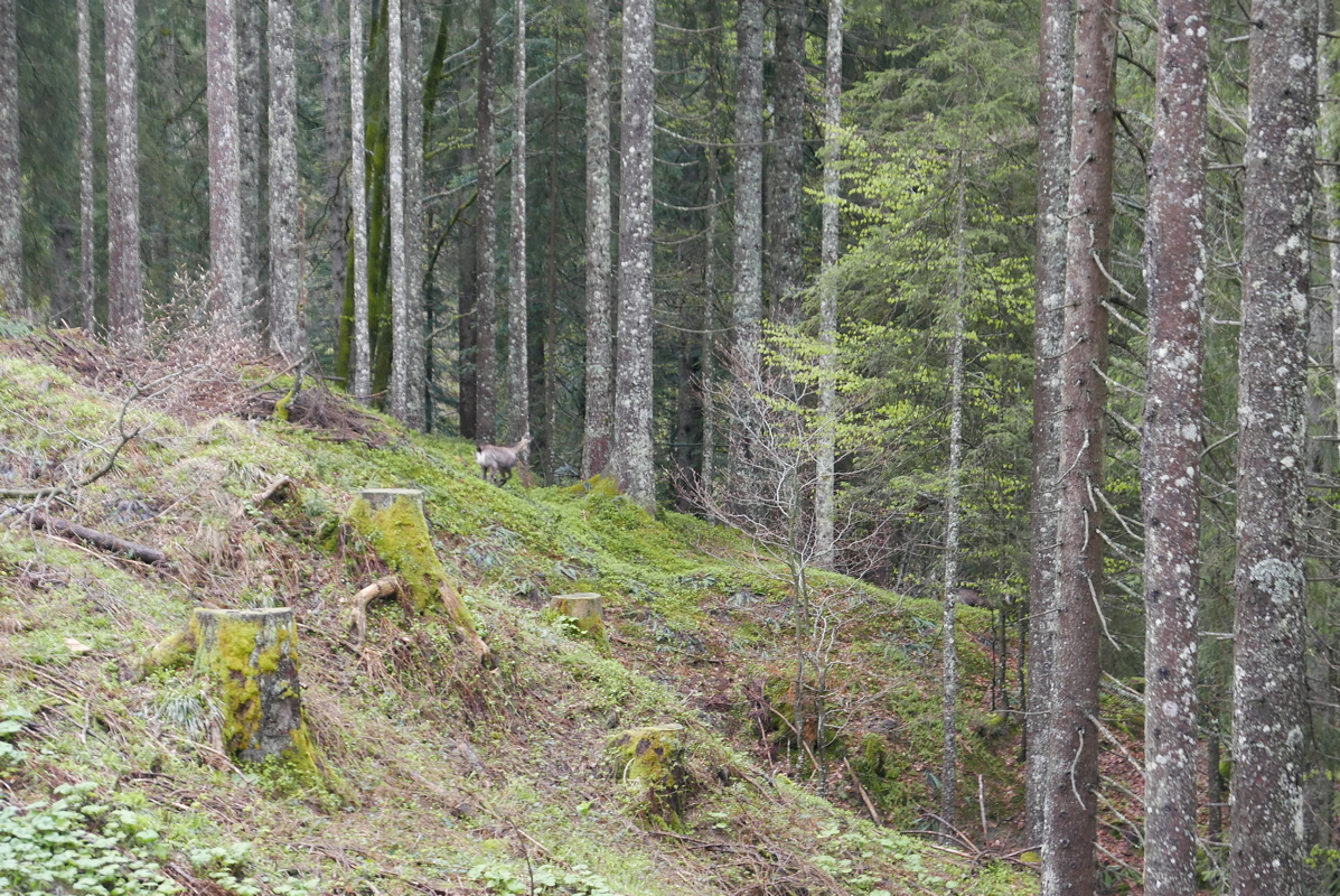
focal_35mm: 88
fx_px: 3278
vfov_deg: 15.6
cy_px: 448
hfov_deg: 23.1
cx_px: 670
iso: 400
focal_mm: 34
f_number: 2.8
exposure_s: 1/125
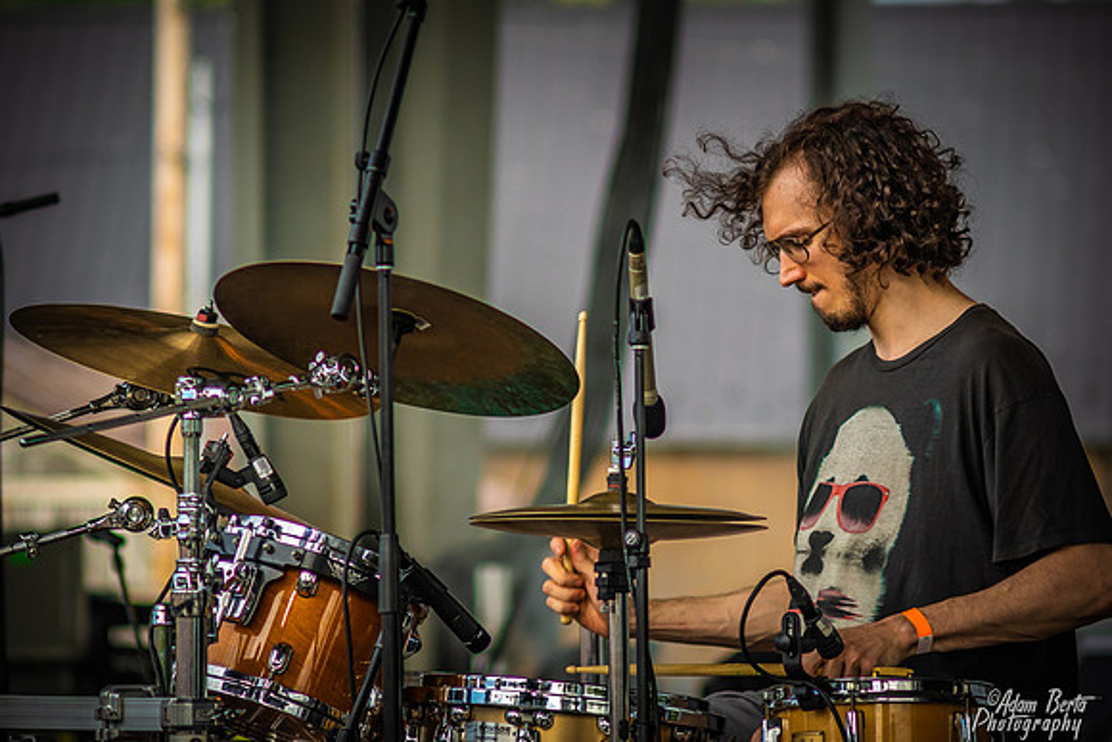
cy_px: 371
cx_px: 556
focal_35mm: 240
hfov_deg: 8.6
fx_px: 7415
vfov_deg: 5.7
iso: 400
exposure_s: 1/640
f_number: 4
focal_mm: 160
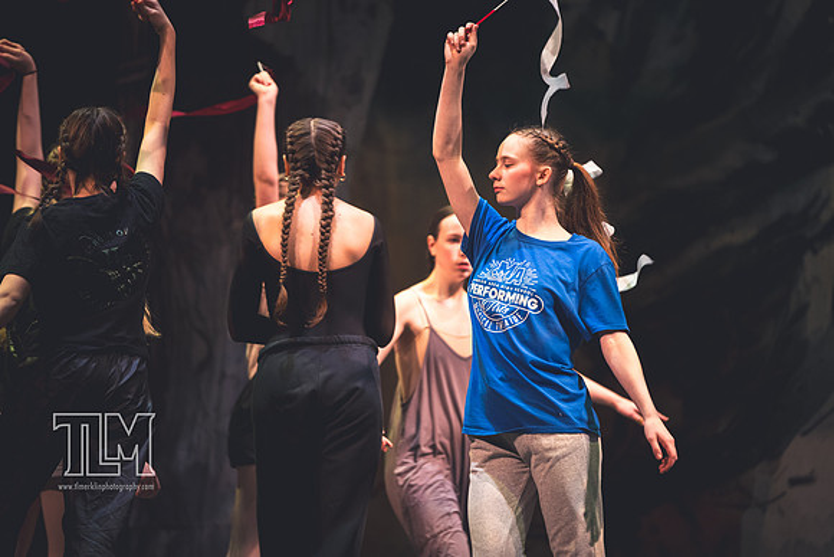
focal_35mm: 200
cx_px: 417
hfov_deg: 10.3
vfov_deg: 6.9
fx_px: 4634
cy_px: 278
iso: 2500
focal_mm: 200
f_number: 2.8
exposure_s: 1/250
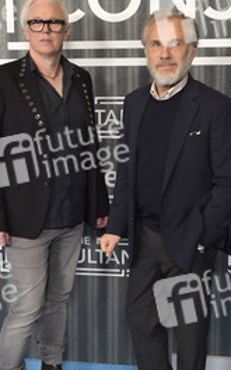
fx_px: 544
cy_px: 224
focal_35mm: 54
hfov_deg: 24.0
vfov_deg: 37.4
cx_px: 99
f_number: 6.3
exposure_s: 1/250
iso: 2500
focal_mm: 35
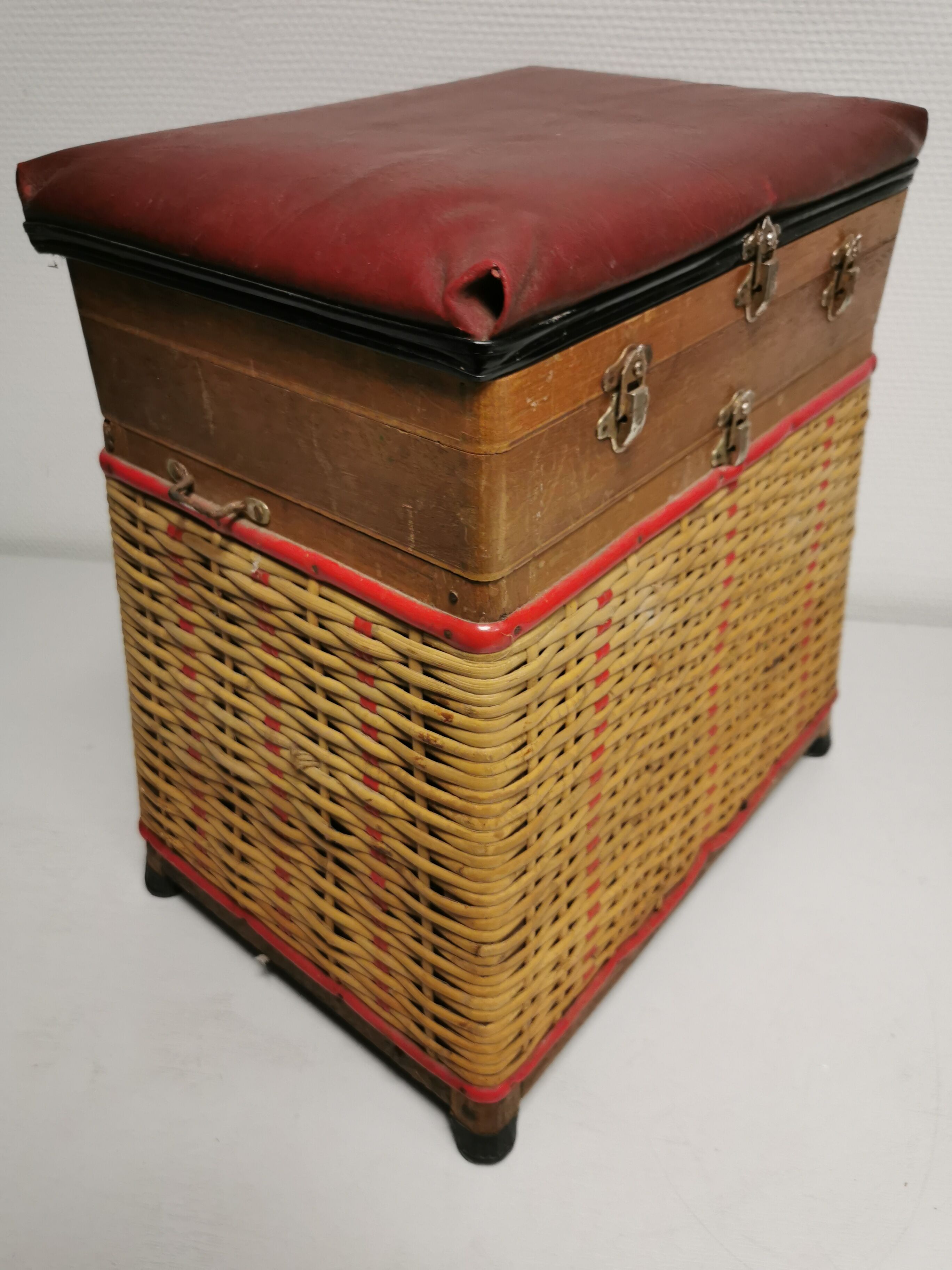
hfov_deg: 51.4
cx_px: 476
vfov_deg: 65.3
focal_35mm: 27
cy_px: 635
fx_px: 990
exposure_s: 1/100
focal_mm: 5.58
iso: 160
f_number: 1.8
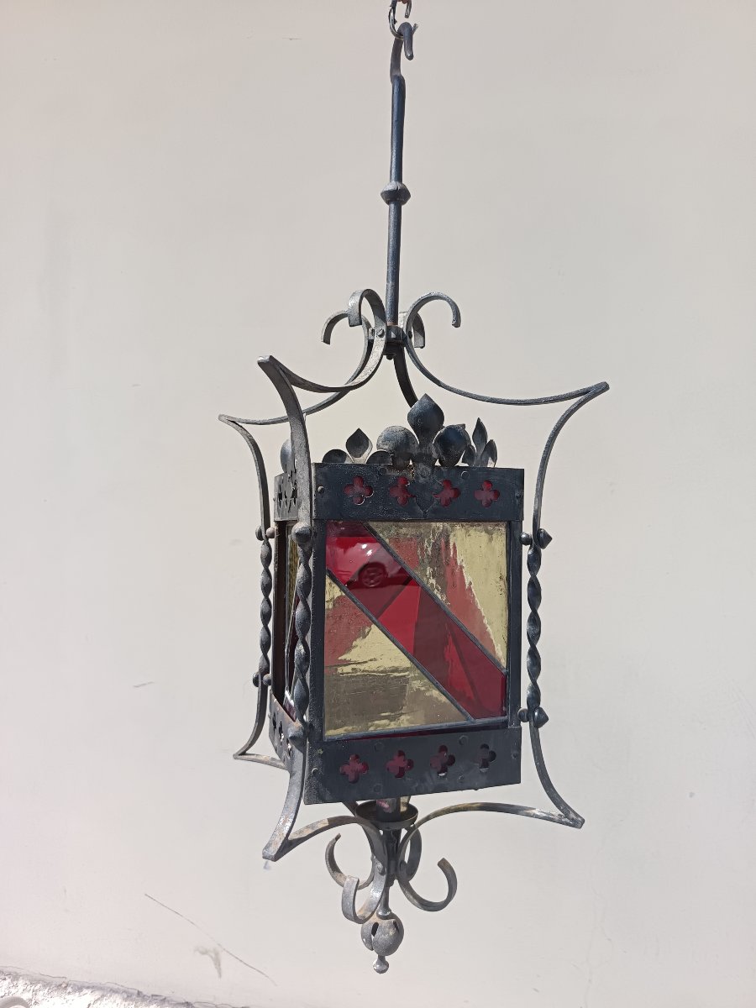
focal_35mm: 24
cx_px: 378
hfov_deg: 56.8
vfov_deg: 71.6
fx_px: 699
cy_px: 504
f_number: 1.75
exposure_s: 1/233
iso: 100
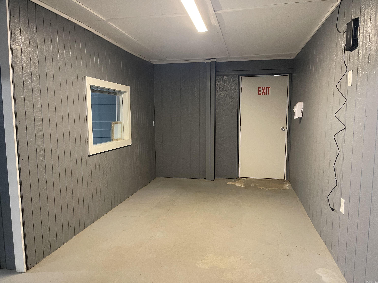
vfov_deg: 54.9
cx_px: 189
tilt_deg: -6.8
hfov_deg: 69.4
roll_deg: +0.6
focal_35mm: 25
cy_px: 142
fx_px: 273
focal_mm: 5.1
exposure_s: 1/60
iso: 400
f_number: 1.6
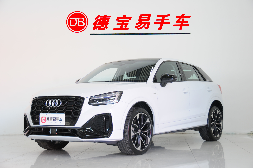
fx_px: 421
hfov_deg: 33.4
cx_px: 126
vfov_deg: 22.6
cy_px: 84
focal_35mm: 60
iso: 200
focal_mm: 40
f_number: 4.8
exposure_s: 1/10
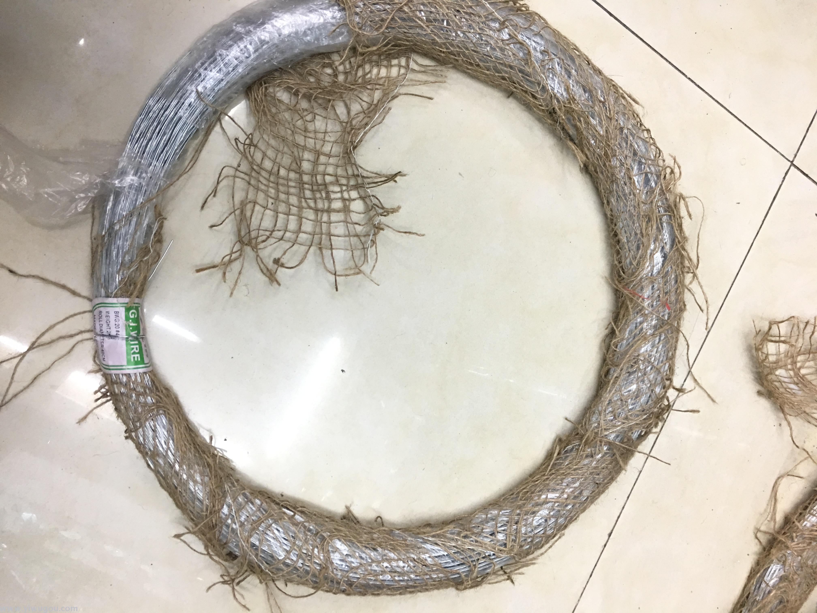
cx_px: 408
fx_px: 684
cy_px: 306
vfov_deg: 48.2
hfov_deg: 61.7
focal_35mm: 29
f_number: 2.2
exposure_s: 1/17
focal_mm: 4.15
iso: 80
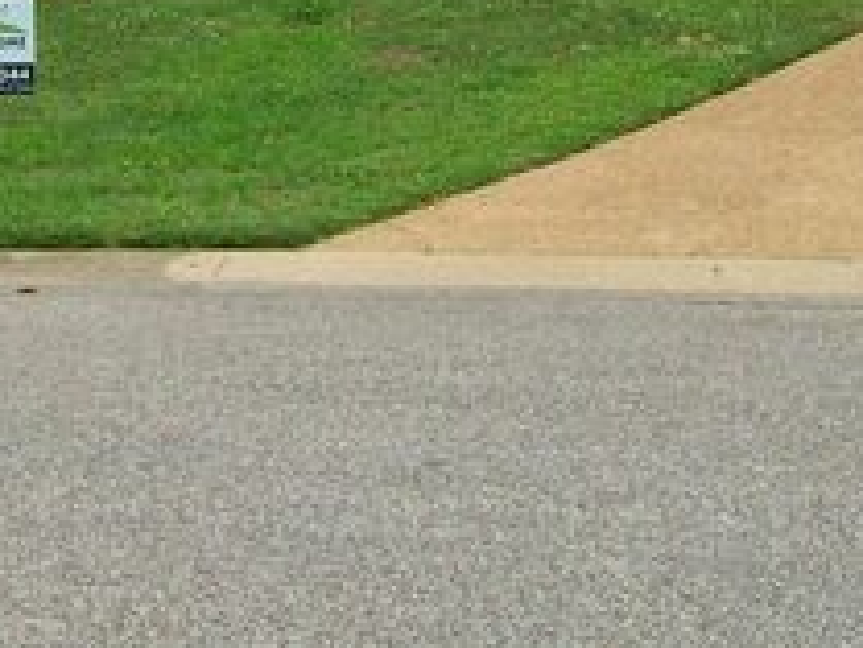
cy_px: -219
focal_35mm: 110
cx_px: 421
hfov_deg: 17.9
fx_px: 2744
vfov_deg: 13.0
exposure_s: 1/640
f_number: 4.8
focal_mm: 6
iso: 64
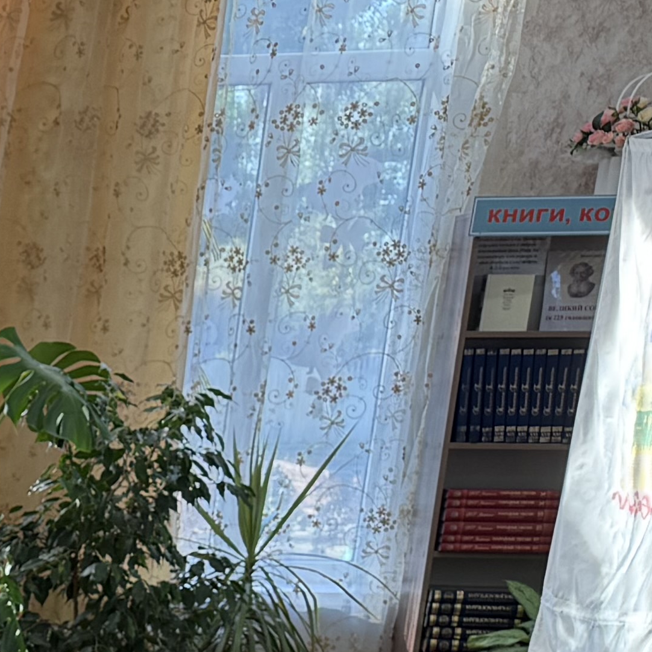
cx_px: -977
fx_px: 2387
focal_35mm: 112
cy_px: 1073
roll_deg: -0.1
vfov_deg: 14.2
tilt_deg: -15.9
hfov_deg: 12.1
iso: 50
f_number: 1.78
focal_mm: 6.76
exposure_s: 1/100
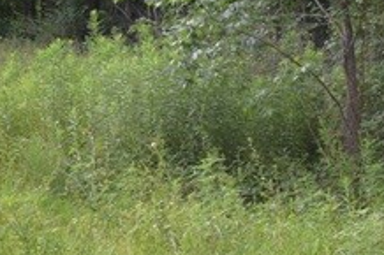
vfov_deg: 9.5
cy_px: 25
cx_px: 912
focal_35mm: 144
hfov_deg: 11.7
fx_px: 1535
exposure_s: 1/200
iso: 320
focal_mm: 20
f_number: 3.8
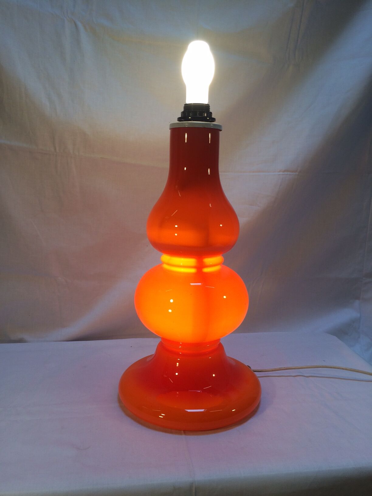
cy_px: 248
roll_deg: -0.4
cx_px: 186
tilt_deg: -9.4
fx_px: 416
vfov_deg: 61.7
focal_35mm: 29
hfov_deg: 48.2
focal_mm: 4.15
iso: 32
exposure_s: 1/115
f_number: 2.2
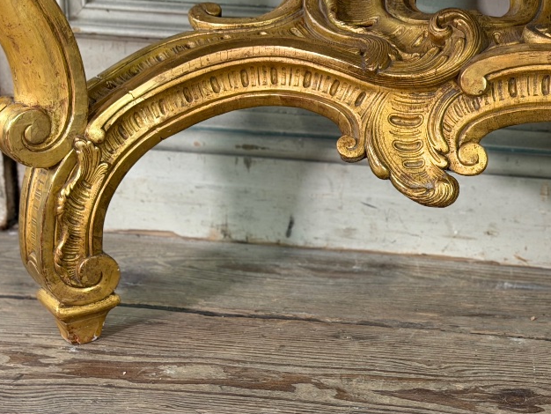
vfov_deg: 16.1
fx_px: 1465
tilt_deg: -19.8
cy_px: 174
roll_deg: -0.5
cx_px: 447
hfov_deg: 21.0
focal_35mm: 92
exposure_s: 1/50
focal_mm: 6.76
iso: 200
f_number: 1.78
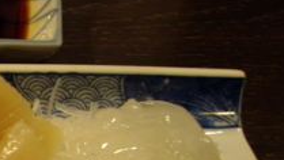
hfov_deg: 22.8
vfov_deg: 13.4
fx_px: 671
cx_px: -11
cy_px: 176
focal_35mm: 89
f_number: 2.7
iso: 200
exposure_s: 1/8
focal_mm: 6.2
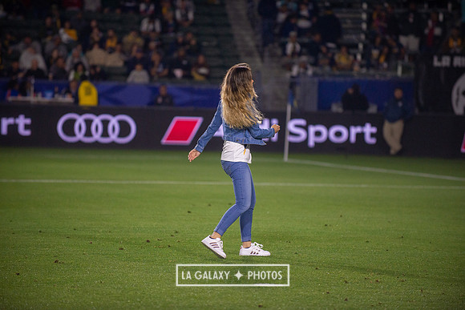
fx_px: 2584
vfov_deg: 6.9
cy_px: 155
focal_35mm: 200
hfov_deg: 10.3
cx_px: 232
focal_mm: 200
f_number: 2.8
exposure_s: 1/2500
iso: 1600
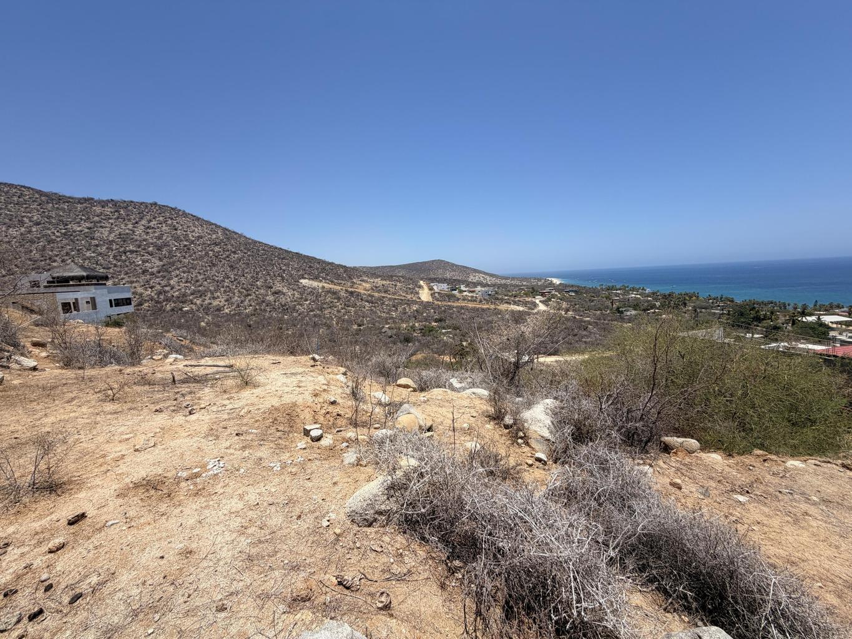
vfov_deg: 85.7
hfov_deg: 102.1
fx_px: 345
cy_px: 320
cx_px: 426
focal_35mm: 14
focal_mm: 2.22
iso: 20
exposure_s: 1/1368
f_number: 2.2
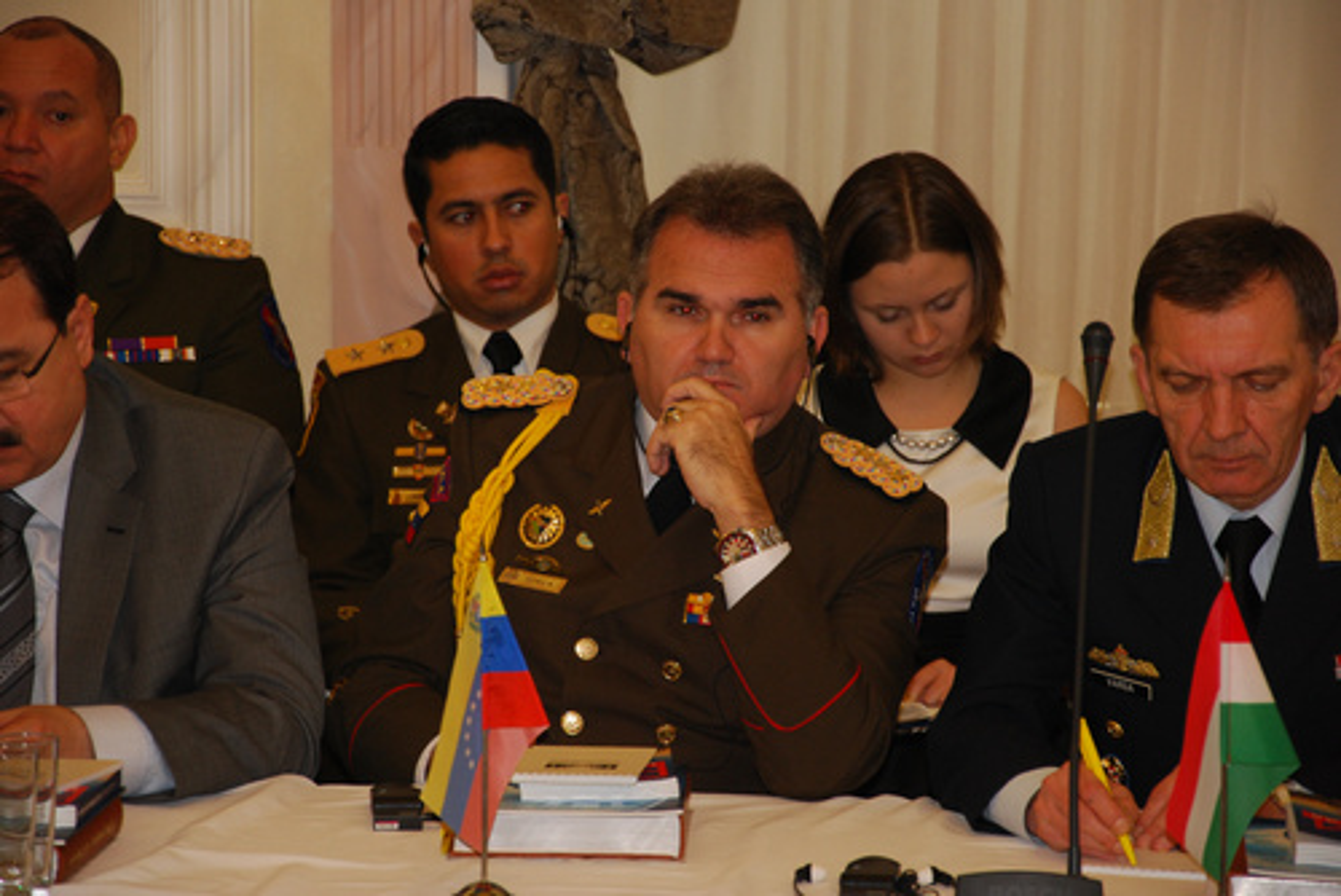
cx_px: 670
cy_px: 448
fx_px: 5870
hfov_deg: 13.0
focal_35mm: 158
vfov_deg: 8.7
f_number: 5.6
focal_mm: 105
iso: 400
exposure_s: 1/30
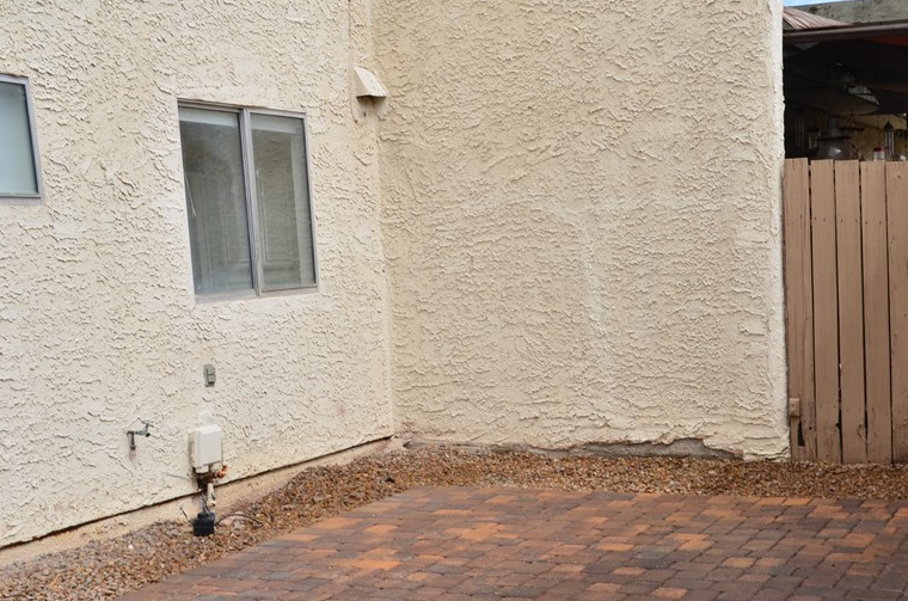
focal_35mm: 54
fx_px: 1352
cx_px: 635
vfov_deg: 24.9
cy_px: 426
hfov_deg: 36.6
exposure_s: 1/160
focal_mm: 25
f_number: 11
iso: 100
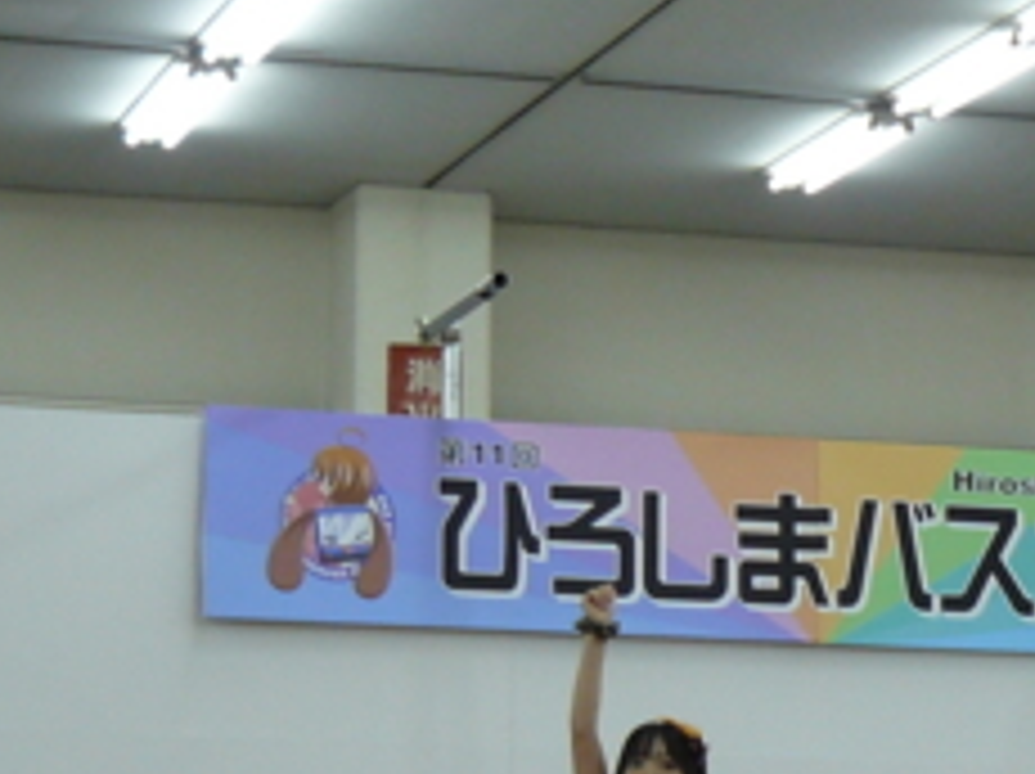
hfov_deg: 12.1
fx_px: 4869
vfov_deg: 9.0
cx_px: 882
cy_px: 752
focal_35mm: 163
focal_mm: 8.7
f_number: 2.8
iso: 125
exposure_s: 1/30
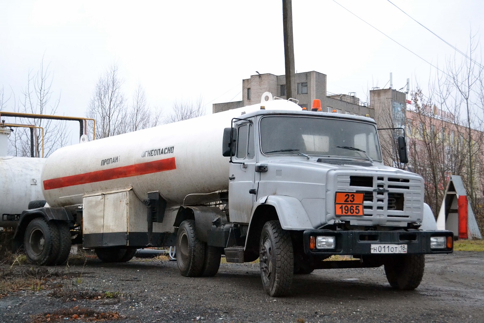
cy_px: 162
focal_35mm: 52
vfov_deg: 25.8
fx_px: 706
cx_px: 242
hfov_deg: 37.8
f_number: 5
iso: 3200
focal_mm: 35
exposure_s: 1/400
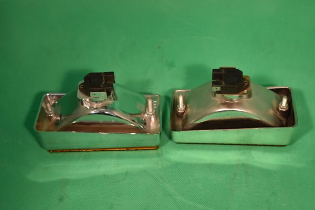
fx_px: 591
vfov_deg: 20.2
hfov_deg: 29.9
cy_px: 105
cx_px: 158
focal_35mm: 68
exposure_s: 1/60
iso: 110
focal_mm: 45
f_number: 5
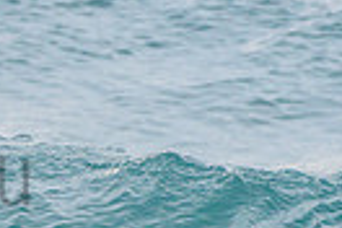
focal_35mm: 2686
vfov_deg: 0.5
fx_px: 25515
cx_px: -266
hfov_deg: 0.8
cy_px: 137
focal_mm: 500
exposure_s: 1/1250
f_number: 5.6
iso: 640
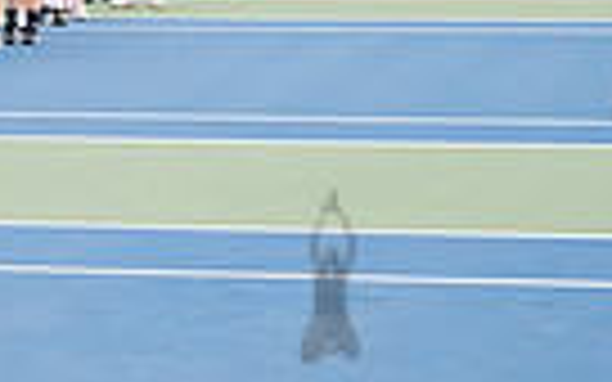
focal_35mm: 234
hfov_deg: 8.5
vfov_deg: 5.6
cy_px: 109
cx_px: -584
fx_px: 3903
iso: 400
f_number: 4.5
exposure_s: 1/1000
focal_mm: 38
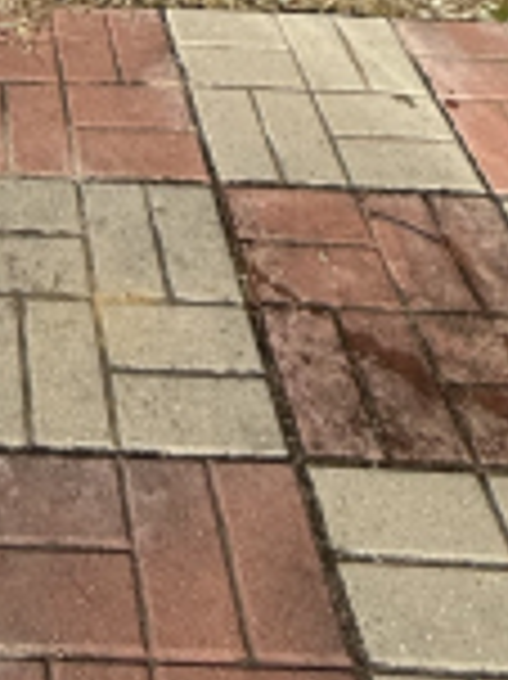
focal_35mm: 62
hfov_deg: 21.9
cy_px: -637
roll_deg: -1.5
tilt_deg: -4.7
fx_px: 1215
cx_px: -99
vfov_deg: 19.6
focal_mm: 2.22
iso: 50
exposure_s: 1/3891
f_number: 2.2
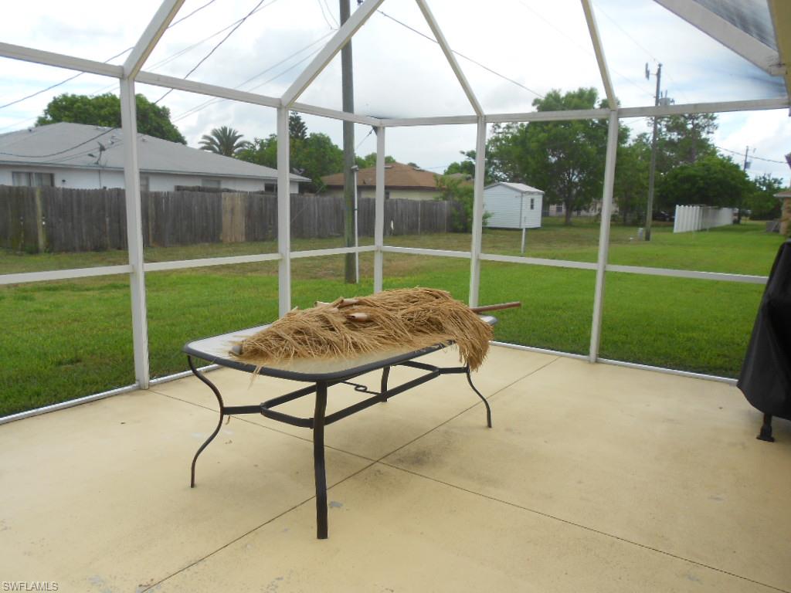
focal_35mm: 26
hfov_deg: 67.3
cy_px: 296
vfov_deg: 53.1
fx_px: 594
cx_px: 396
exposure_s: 1/400
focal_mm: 4.6
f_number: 3.2
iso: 80
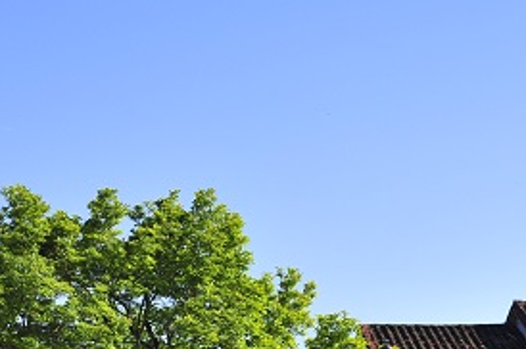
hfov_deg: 13.8
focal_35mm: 146
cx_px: 591
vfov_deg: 9.3
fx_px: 2131
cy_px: 349
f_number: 8
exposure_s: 1/1600
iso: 640
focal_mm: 50
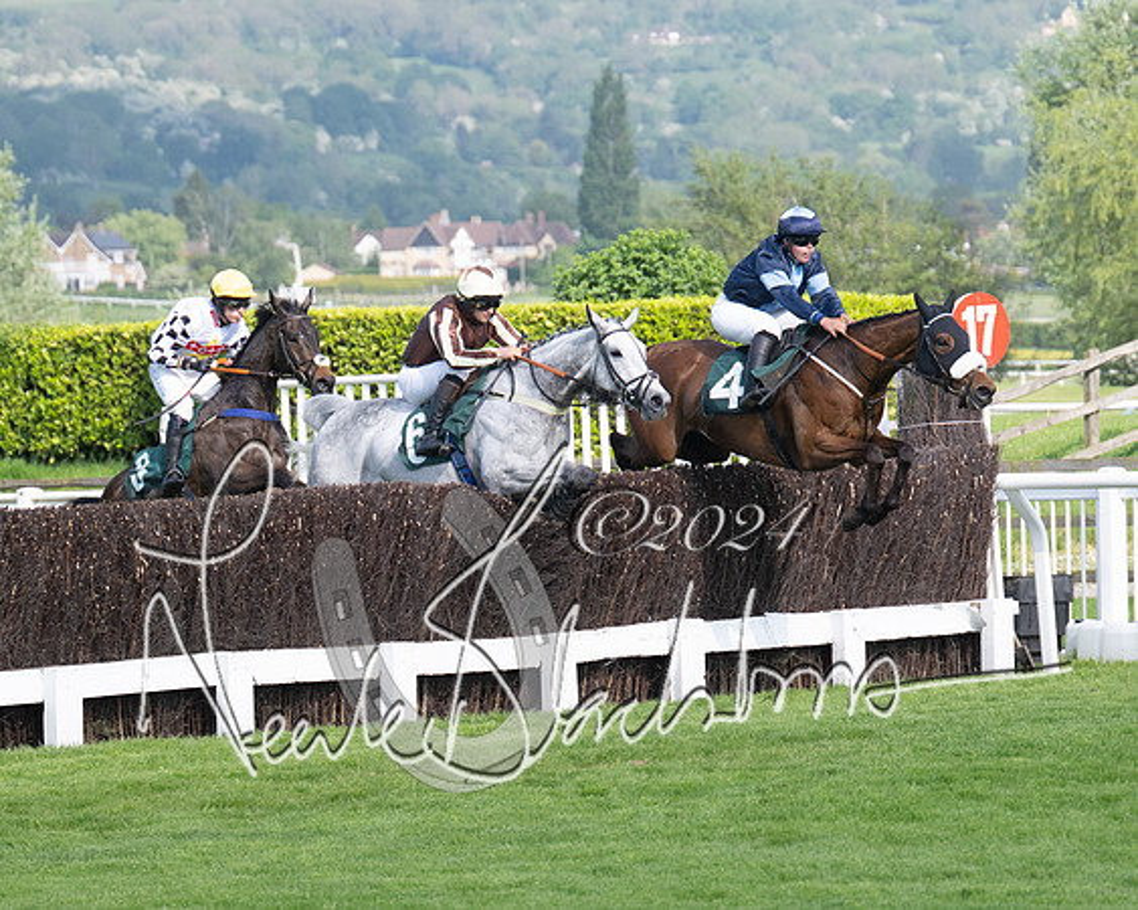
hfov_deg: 8.9
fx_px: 7326
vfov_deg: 7.1
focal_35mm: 218
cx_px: 557
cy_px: 462
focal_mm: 125
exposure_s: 1/2000
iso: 400
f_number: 4
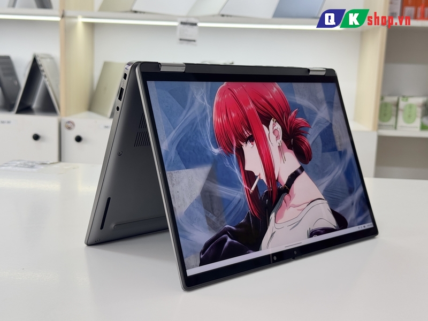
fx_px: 593
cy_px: 160
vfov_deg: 30.3
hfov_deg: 39.7
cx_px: 214
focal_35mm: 48
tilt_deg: -9.6
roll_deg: -1.3
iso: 80
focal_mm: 6.76
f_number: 1.78
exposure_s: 1/121
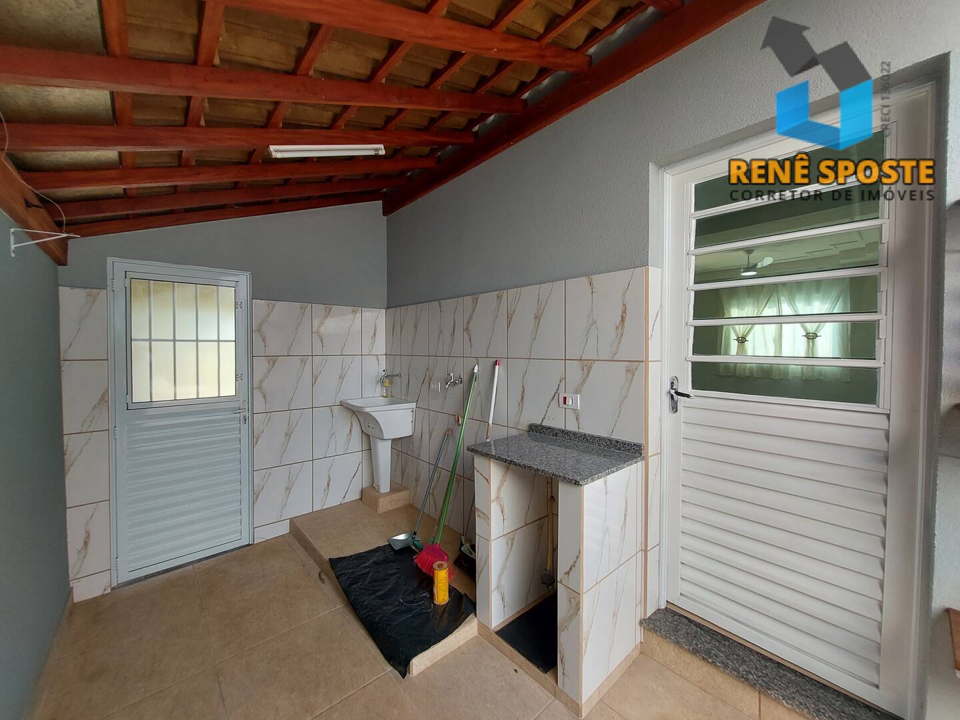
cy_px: 360
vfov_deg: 89.9
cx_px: 480
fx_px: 361
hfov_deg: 106.2
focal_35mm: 13
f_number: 2.2
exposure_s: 1/120
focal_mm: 1.74
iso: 50
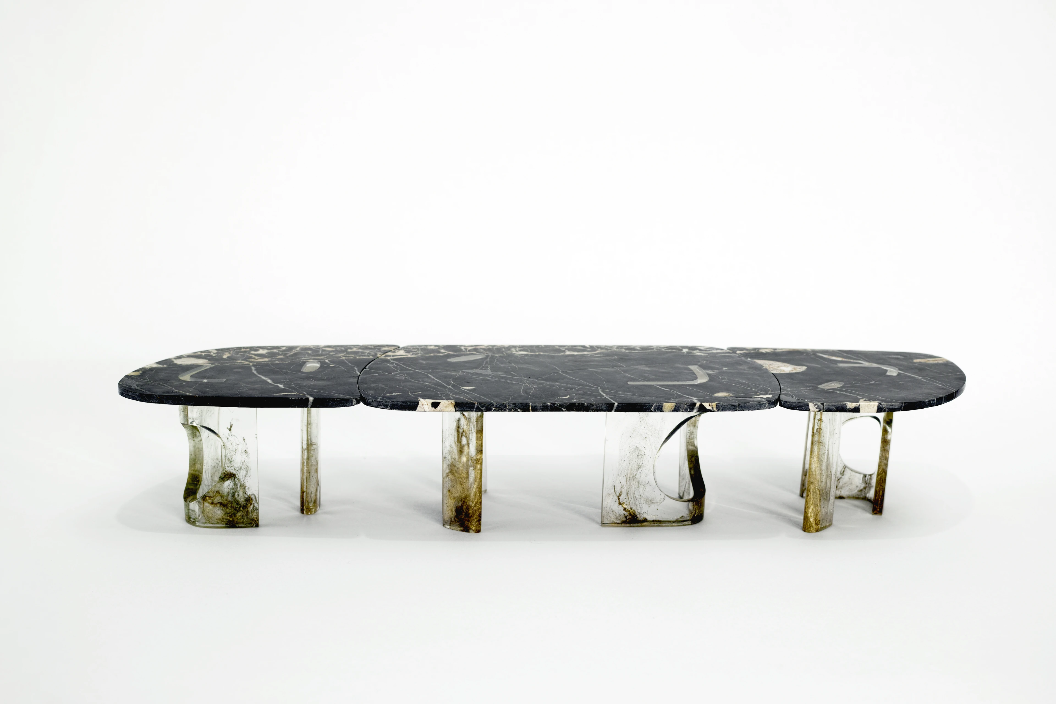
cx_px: 528
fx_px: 1320
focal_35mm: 45
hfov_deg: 43.6
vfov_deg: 29.9
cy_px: 352
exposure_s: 1/25
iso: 100
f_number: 4
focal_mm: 30
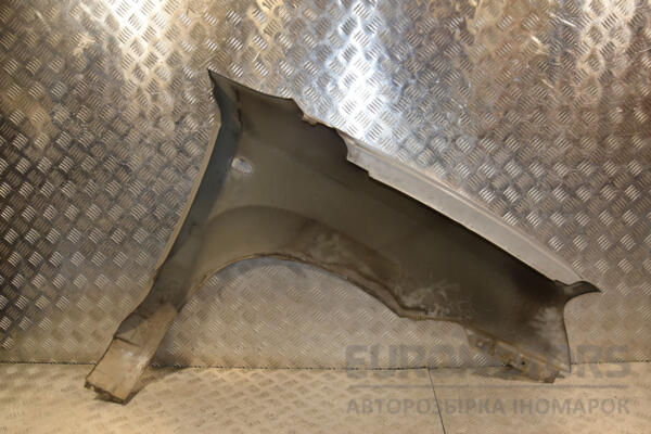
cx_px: 326
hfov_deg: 67.4
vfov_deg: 47.9
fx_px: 488
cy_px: 217
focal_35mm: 27
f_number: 6.3
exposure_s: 1/200
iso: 800
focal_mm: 18
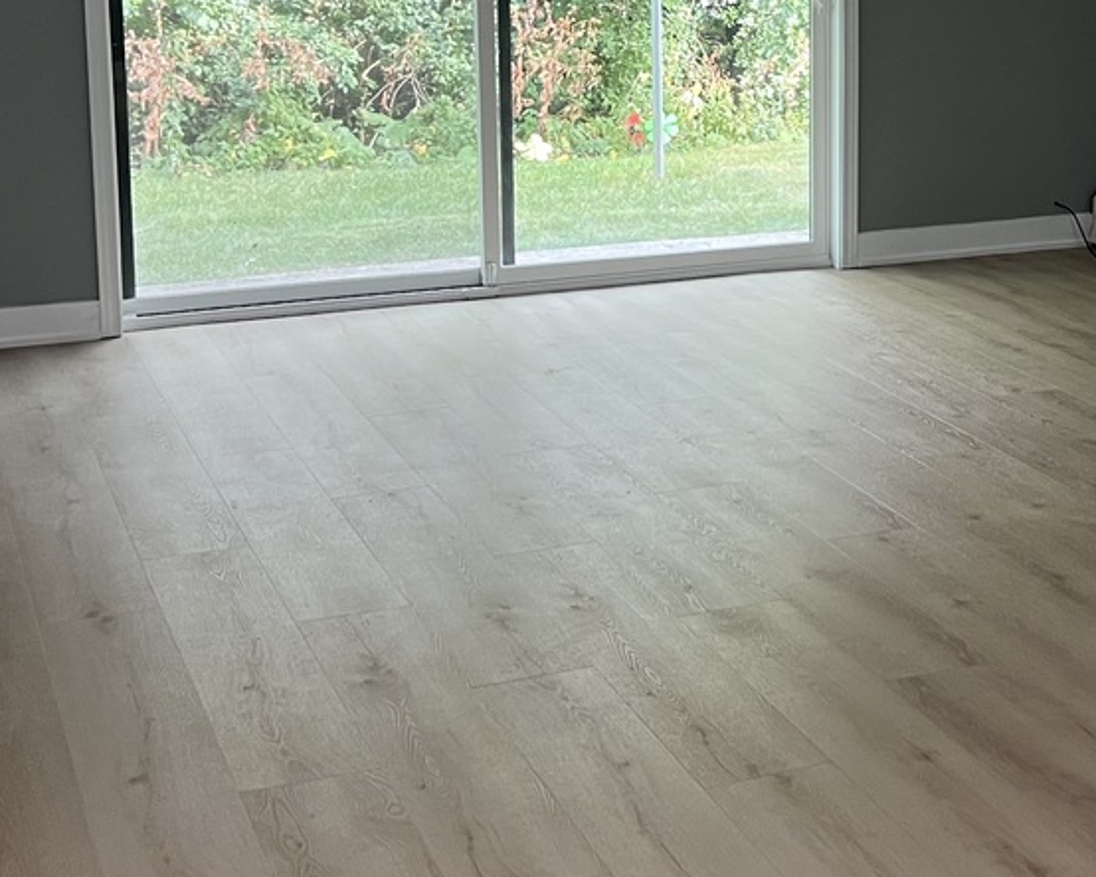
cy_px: 133
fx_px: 2140
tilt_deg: -9.7
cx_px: 880
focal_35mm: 66
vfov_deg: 22.7
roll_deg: -0.1
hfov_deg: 28.1
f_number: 1.5
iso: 100
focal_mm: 5.7
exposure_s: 1/60
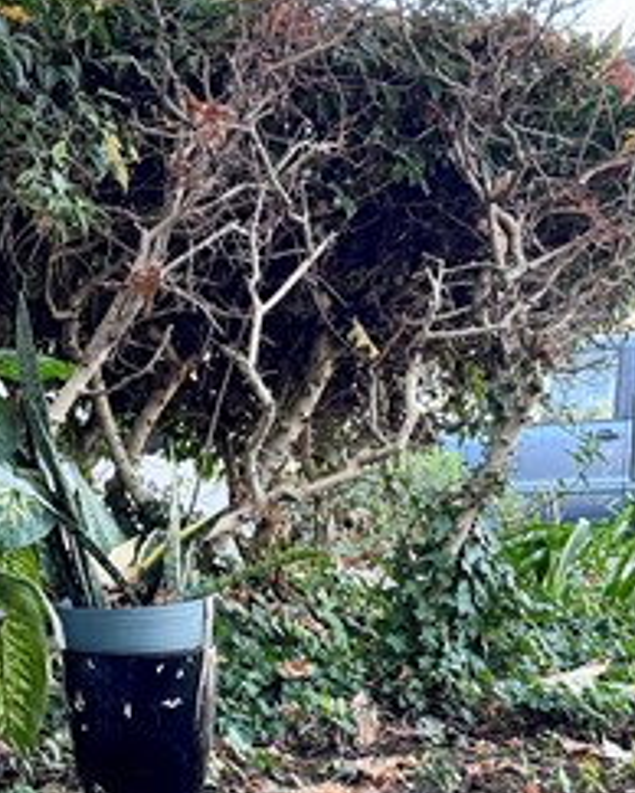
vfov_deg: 19.0
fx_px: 2323
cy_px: 714
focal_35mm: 99
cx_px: 101
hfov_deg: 15.4
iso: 64
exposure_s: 1/121
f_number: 1.78
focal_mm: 6.86
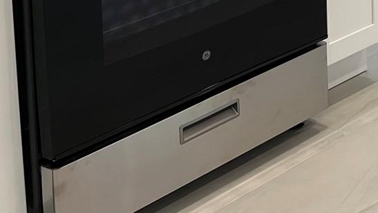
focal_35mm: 106
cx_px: 674
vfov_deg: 10.3
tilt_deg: -6.9
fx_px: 1063
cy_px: -248
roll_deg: -1.0
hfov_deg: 16.8
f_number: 1.5
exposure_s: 1/120
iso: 50
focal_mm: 5.7
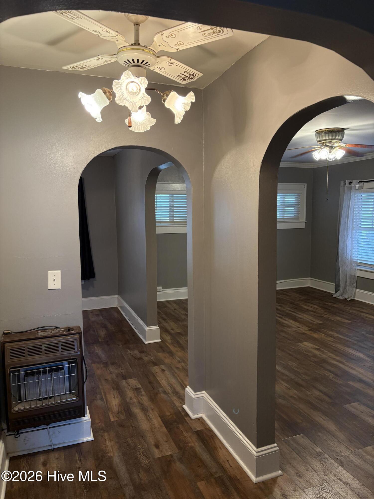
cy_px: 250
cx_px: 187
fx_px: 375
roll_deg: +0.4
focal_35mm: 26
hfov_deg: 53.1
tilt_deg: -6.3
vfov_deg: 67.3
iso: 160
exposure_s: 1/60
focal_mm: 5.96
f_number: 1.6
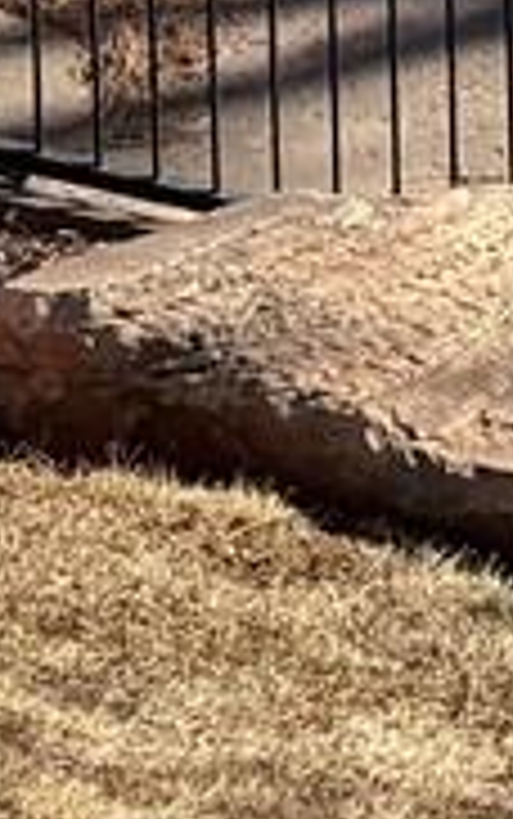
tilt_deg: -6.9
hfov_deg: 5.9
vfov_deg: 7.8
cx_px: 540
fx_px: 5003
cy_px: -1827
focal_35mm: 224
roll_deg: +1.9
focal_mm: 6.76
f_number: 1.78
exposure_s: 1/3584
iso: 80
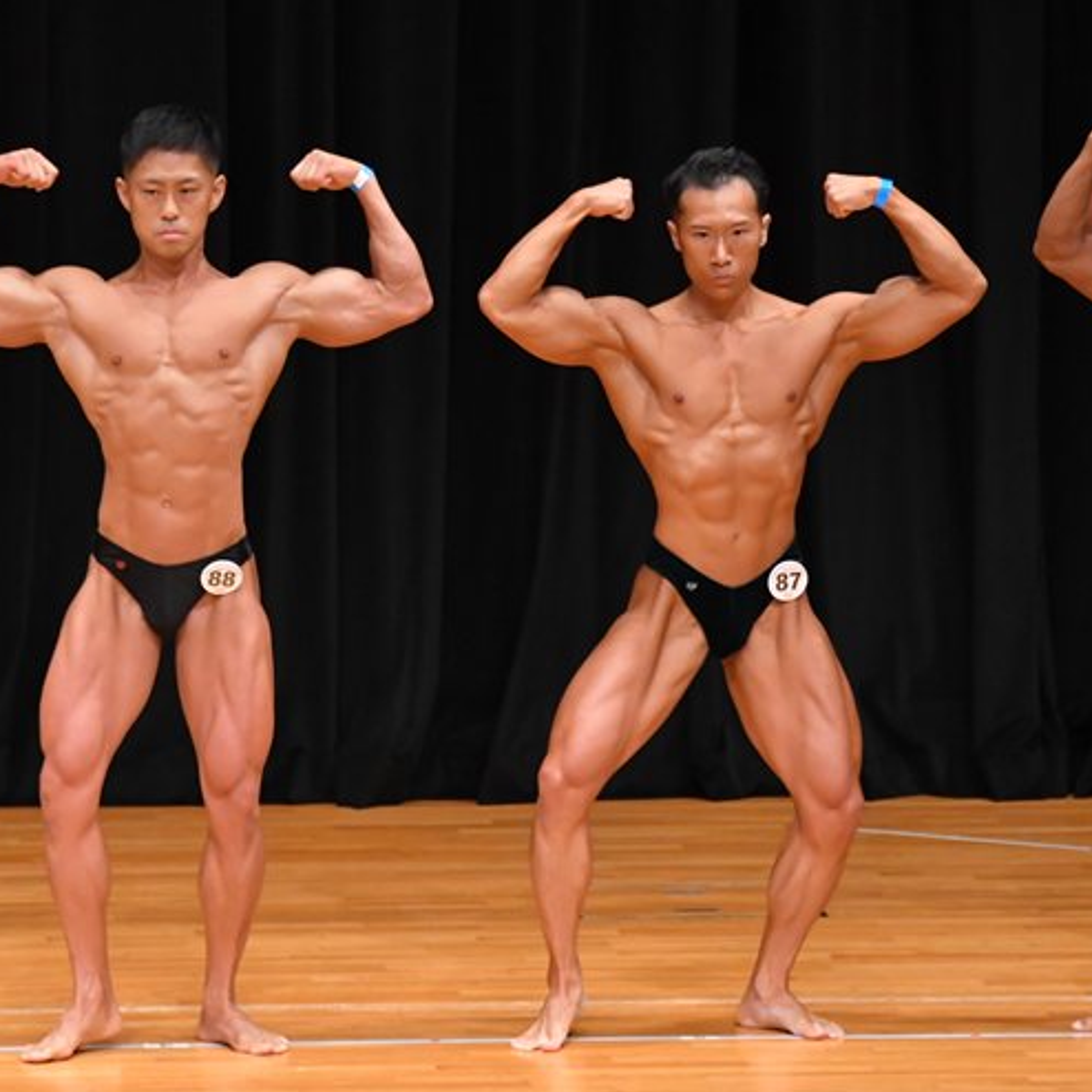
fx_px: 12849
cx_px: 448
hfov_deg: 4.9
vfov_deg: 4.9
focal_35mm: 360
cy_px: 548
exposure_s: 1/400
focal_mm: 180
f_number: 5.6
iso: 4000
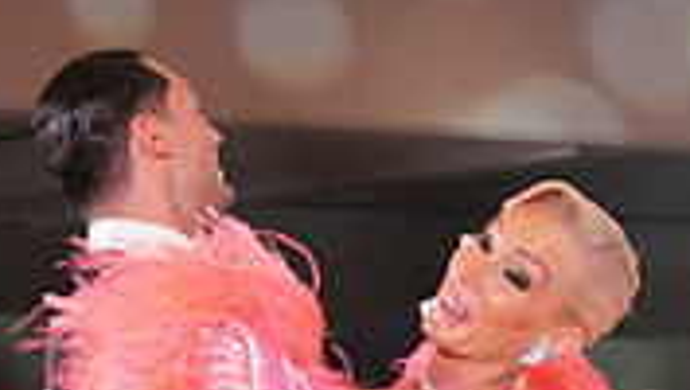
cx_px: 380
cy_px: 741
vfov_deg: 4.9
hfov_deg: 8.7
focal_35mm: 247
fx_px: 4524
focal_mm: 72
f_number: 4
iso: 4000
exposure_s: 1/500
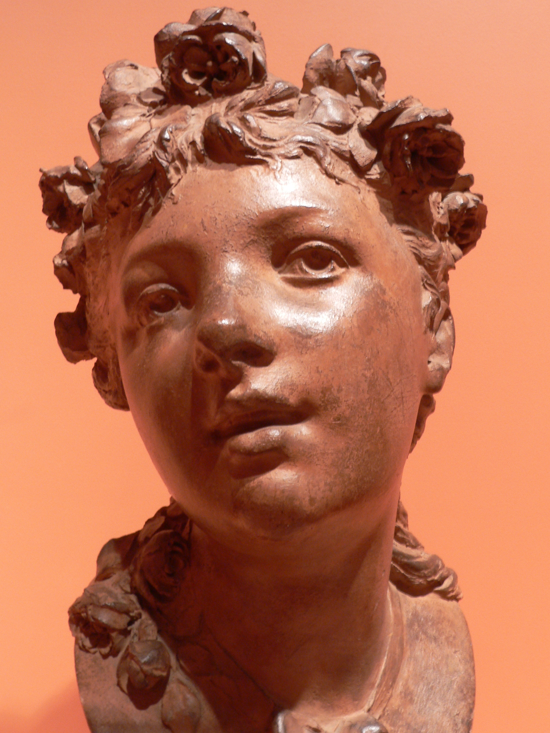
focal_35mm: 36
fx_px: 763
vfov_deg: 51.4
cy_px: 366
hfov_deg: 39.7
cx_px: 275
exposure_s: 1
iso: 100
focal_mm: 6
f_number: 8
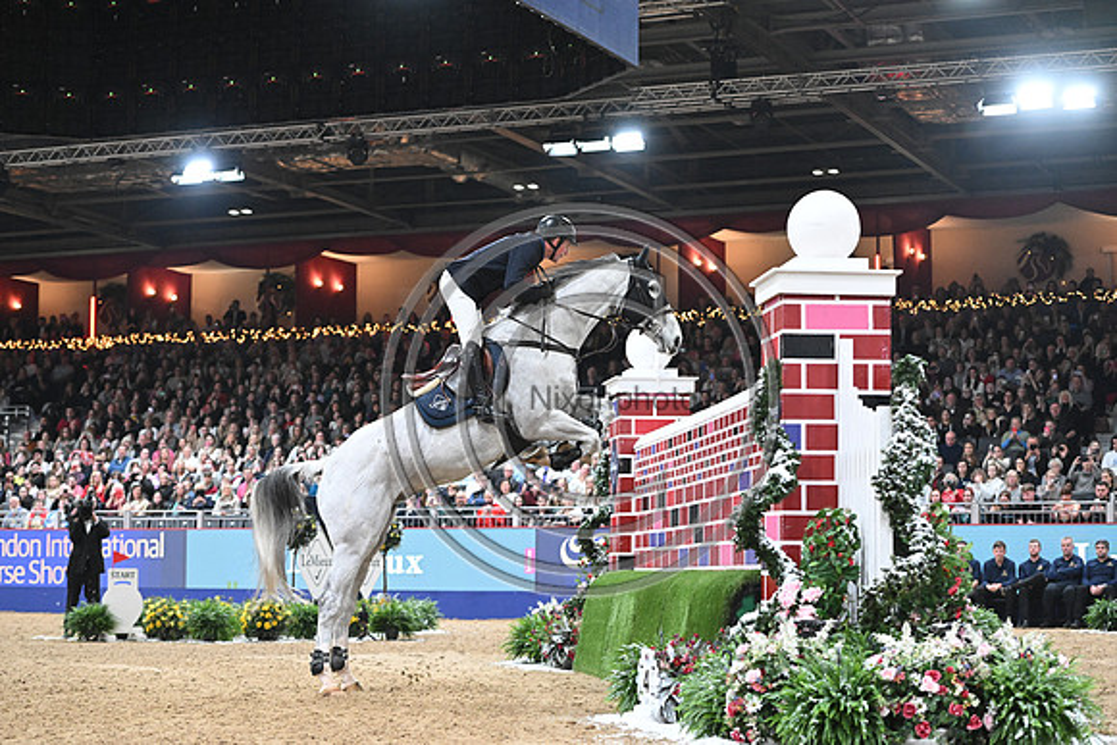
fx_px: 2172
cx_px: 558
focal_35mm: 70
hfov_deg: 28.8
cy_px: 372
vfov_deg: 19.5
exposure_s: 1/640
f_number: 3.5
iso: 6400
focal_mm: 70
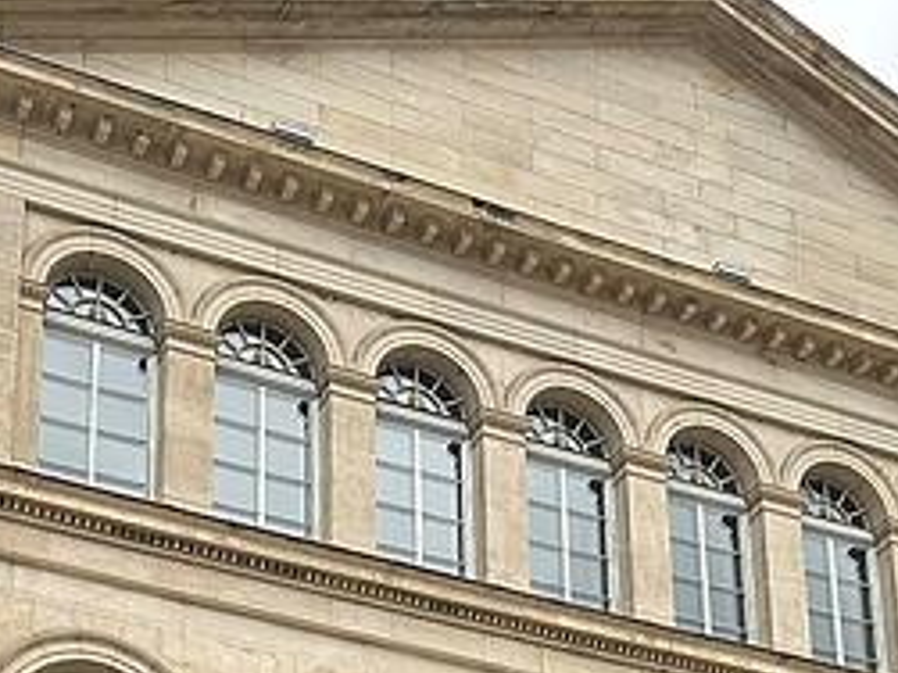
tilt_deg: +19.5
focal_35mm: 83
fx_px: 2152
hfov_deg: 23.6
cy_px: 1013
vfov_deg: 16.2
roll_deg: +0.4
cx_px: 419
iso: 40
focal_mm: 5.7
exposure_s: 1/266
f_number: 1.5
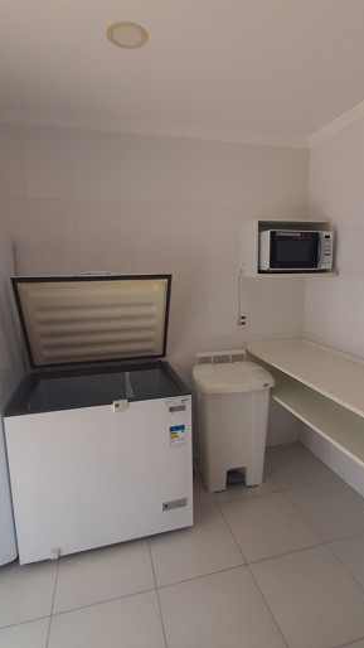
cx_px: 202
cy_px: 325
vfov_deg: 89.6
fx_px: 326
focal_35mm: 19
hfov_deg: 58.2
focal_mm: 1.42
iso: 50
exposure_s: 1/120
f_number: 2.2
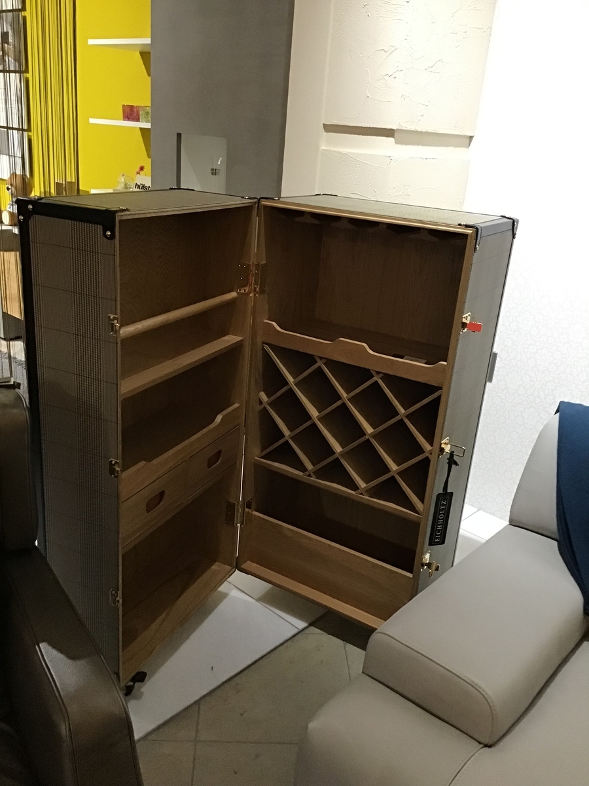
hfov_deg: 45.4
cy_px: 393
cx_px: 294
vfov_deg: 58.4
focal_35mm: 31
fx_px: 703
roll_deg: -3.5
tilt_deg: -20.7
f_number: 2.4
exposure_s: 1/24
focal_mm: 3.3
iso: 200
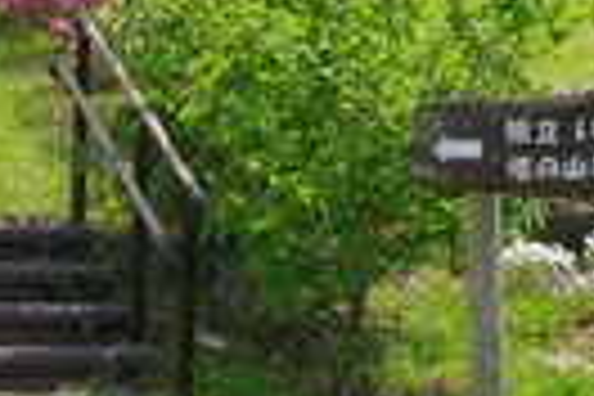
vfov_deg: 7.7
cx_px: 698
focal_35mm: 175
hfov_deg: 11.5
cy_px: -173
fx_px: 2887
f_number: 22
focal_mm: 24
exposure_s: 1/60
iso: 400
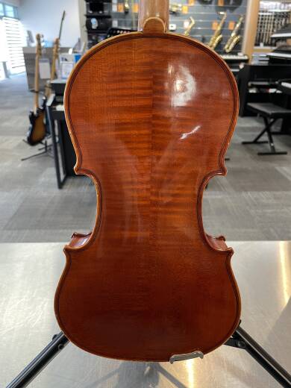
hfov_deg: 53.1
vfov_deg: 67.3
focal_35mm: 26
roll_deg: +0.2
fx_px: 291
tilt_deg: -26.8
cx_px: 146
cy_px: 194
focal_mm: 4.2
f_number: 1.6
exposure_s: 1/60
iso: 200
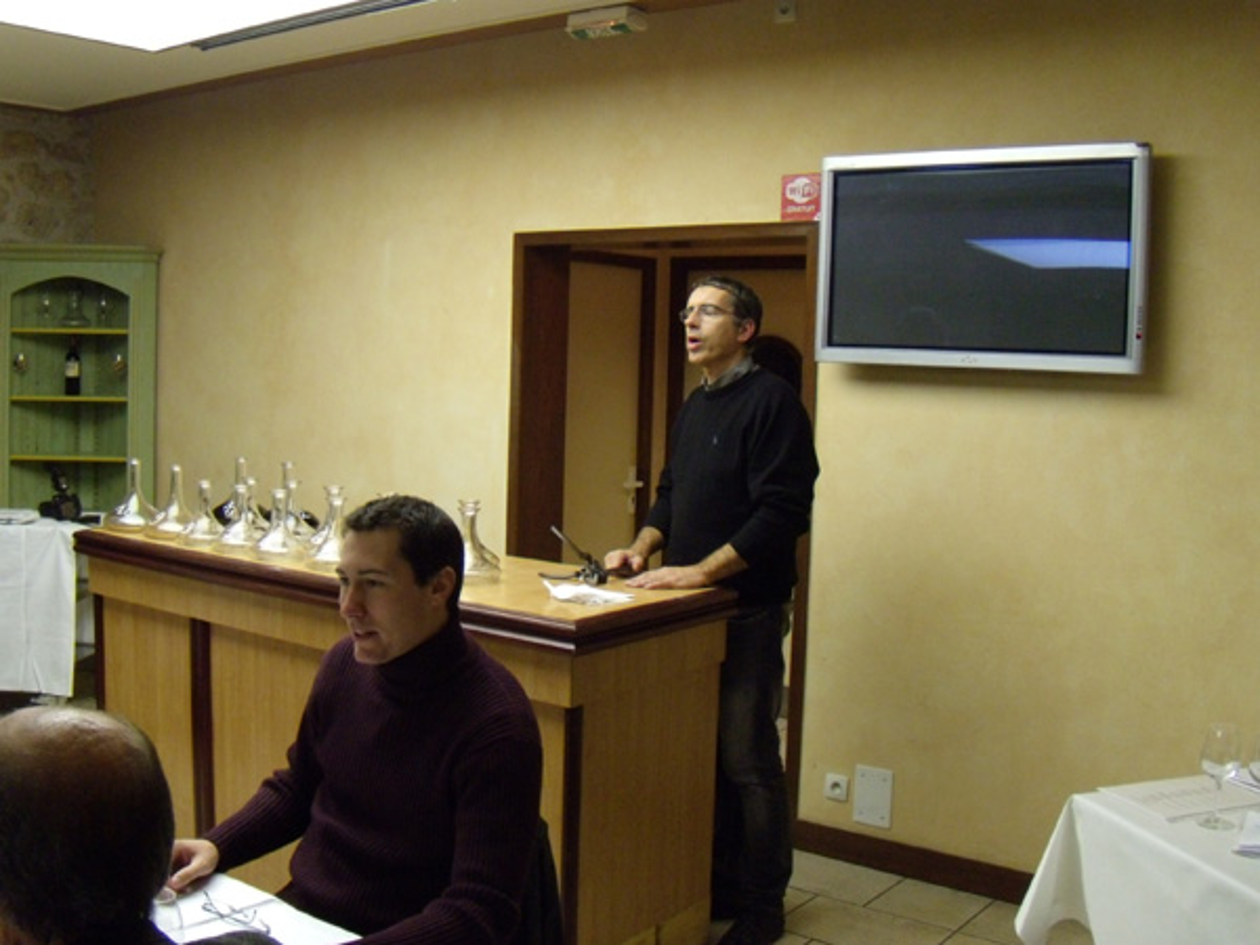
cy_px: 472
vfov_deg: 39.7
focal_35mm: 36
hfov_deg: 51.4
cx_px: 630
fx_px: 1310
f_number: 3.6
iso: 400
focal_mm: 6.4
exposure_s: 1/60
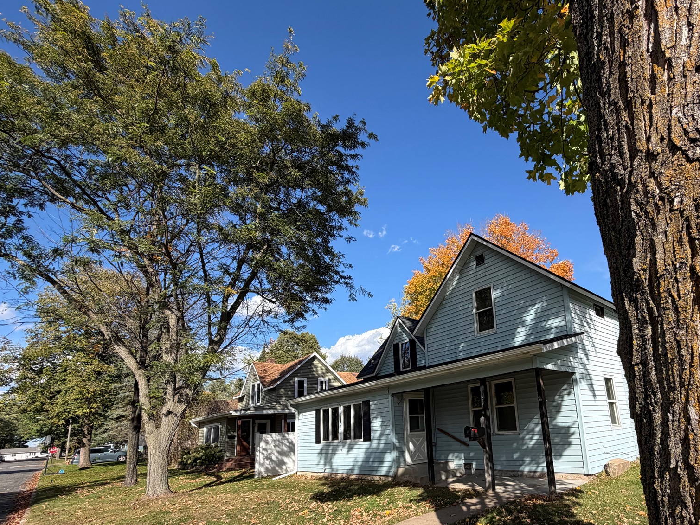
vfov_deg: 66.9
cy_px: 348
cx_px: 441
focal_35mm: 19
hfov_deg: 82.9
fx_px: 384
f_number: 2.2
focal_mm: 2.22
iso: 40
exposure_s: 1/770
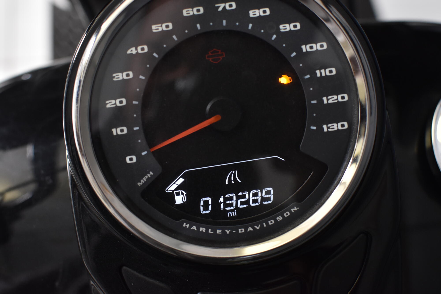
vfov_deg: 25.7
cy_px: 147
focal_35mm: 52
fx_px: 643
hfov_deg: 37.9
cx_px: 220
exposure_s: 1/160
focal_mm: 35
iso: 800
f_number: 4.5
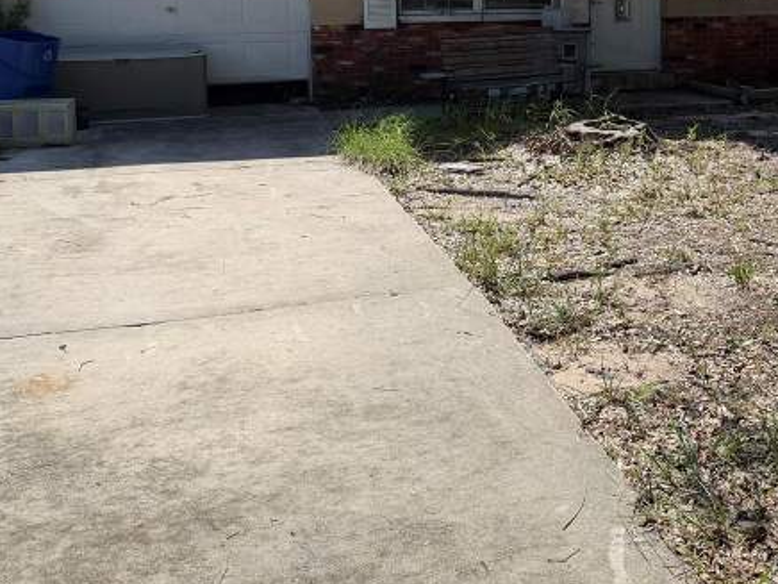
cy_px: 52
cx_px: 555
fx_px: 989
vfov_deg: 31.3
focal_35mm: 44
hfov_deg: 42.0
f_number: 1.78
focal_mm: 6.76
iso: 80
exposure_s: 1/3759
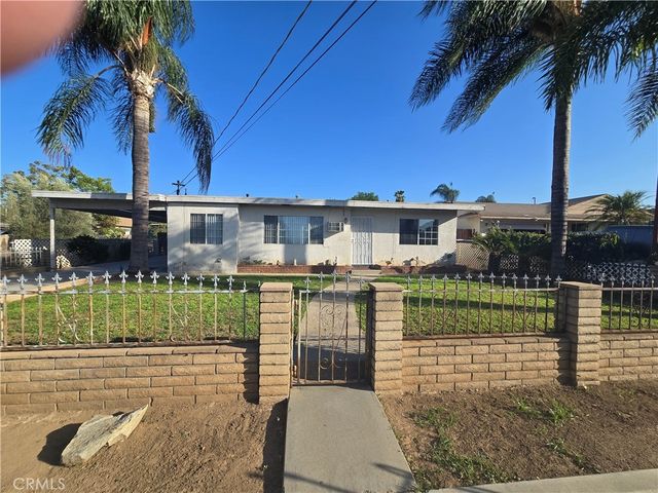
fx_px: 247
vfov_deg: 89.9
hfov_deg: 106.2
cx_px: 329
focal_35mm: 13
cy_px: 246
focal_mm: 2.2
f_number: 2.2
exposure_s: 1/1761
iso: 50
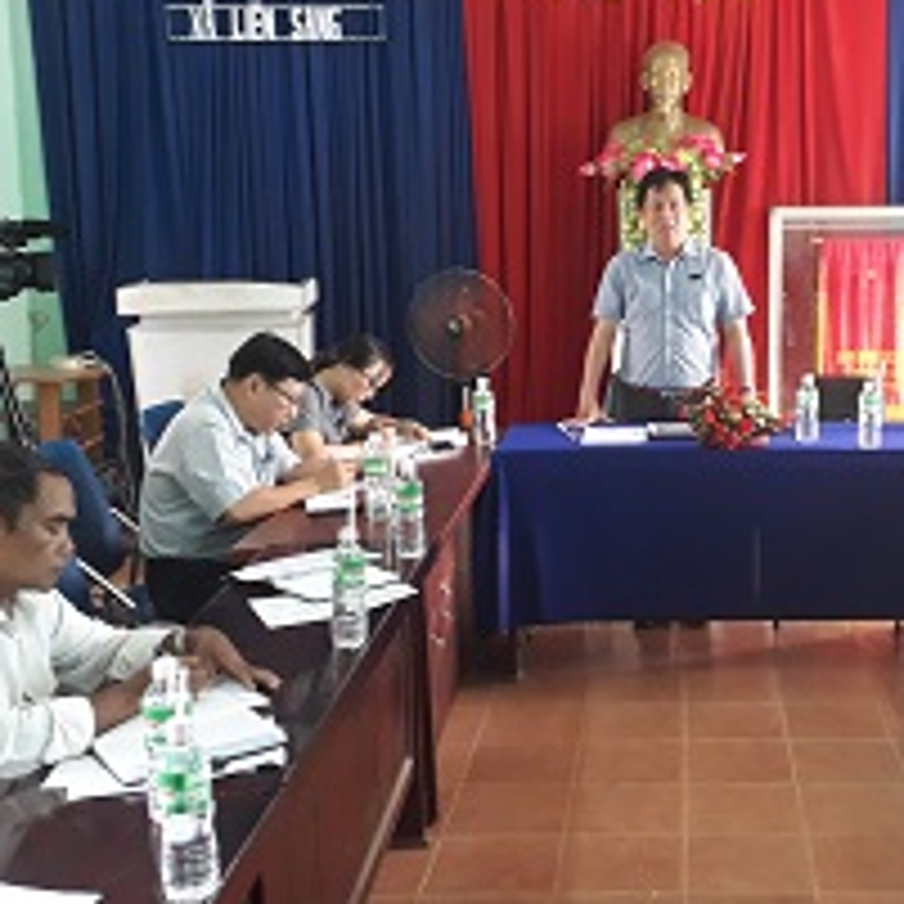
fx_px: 1448
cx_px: 690
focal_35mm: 49
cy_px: 418
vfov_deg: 34.7
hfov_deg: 33.9
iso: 200
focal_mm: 3.6
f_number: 1.9
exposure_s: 1/20
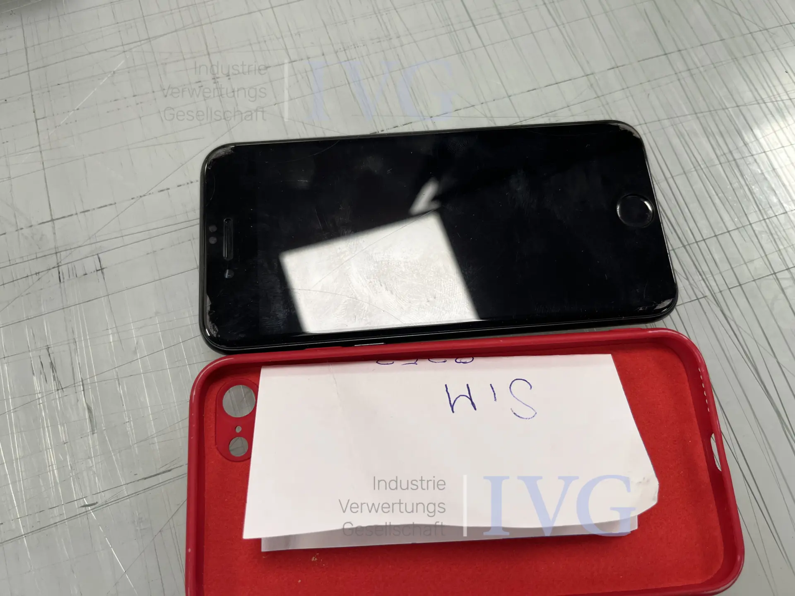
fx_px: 597
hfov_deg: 67.3
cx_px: 398
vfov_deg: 53.1
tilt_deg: -71.8
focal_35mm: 26
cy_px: 298
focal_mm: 5.1
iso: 80
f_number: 1.6
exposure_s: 1/100
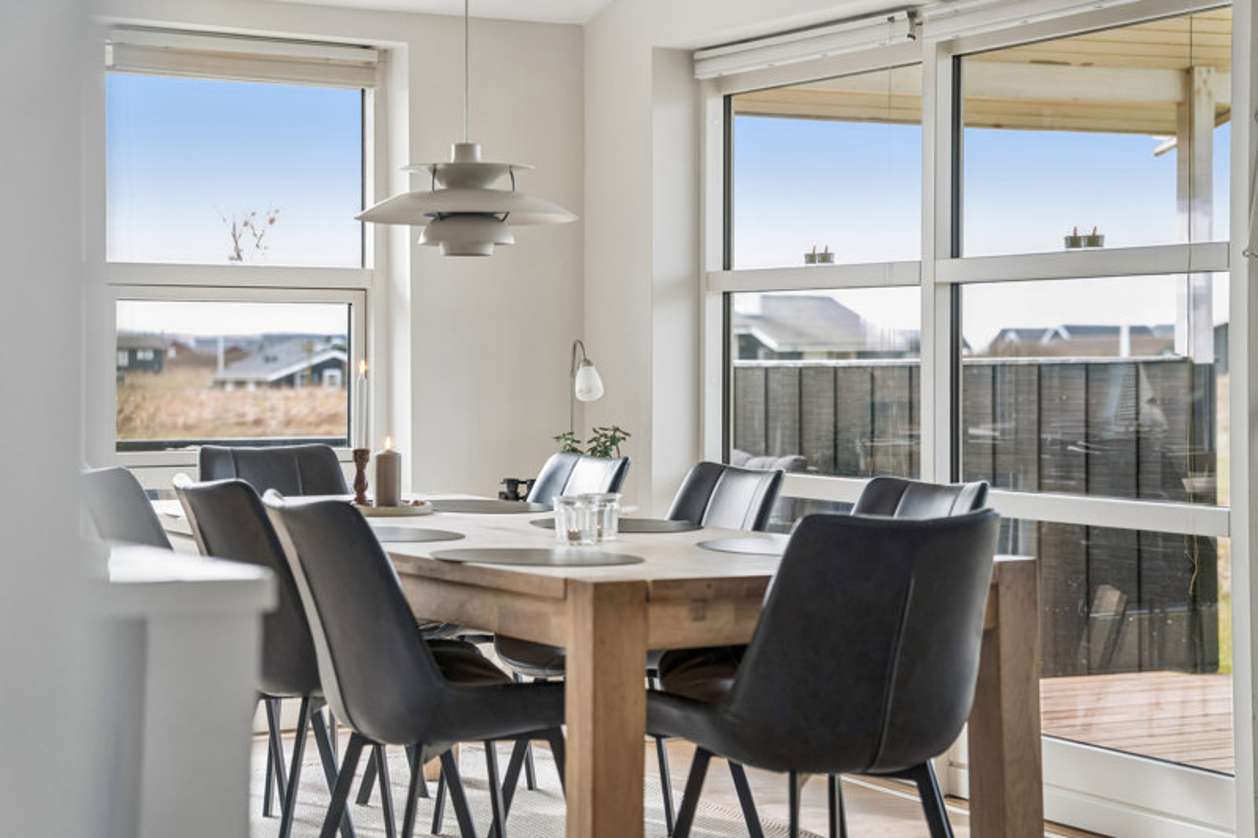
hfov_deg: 28.8
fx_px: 2445
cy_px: 419
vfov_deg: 19.4
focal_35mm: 70
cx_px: 629
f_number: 3.5
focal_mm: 70
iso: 500
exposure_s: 1/320
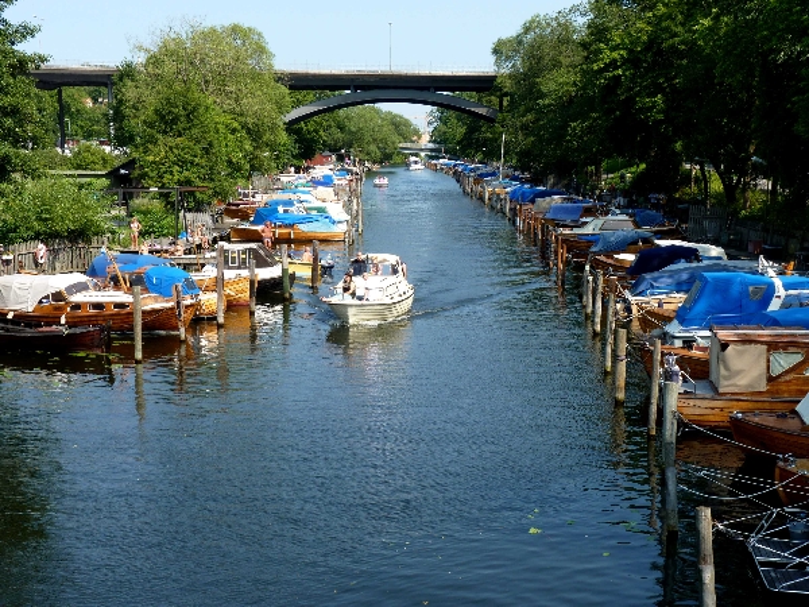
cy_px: 304
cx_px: 404
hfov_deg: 36.2
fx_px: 1239
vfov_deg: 27.5
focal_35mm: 53
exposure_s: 1/250
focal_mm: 9.5
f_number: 5
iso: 80
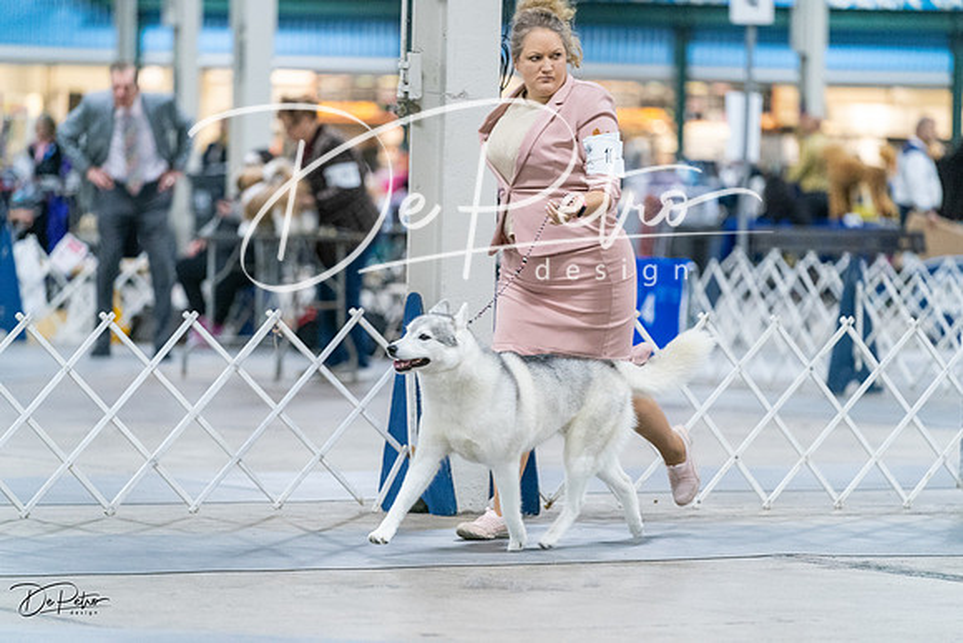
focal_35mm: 181
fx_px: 4843
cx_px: 482
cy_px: 322
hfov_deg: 11.4
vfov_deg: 7.6
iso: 6400
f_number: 3.2
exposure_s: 1/250
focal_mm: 181
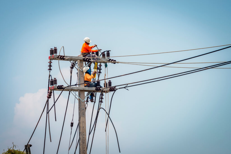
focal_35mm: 135
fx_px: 866
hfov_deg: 15.2
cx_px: 116
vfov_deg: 10.2
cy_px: 77
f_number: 9
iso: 100
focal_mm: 135
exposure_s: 1/250
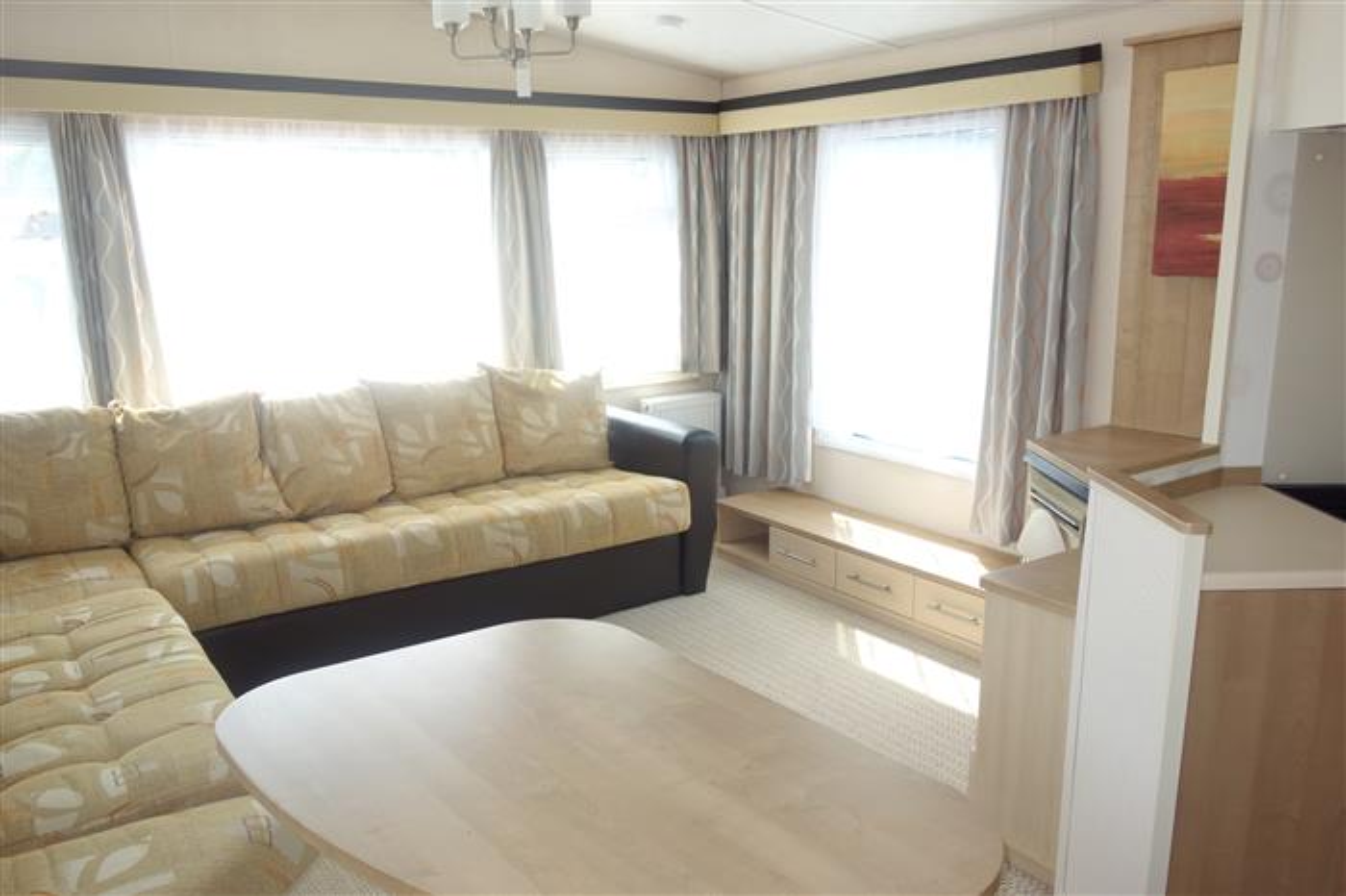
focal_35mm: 28
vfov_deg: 46.4
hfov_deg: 65.5
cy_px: 448
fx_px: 1046
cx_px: 673
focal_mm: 10.4
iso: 125
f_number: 3.2
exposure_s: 1/100
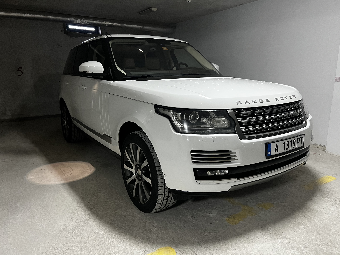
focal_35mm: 26
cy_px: 128
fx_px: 255
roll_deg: +0.9
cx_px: 170
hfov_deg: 67.3
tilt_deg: -12.9
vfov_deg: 53.1
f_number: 1.5
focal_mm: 5.7
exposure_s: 1/50
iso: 500
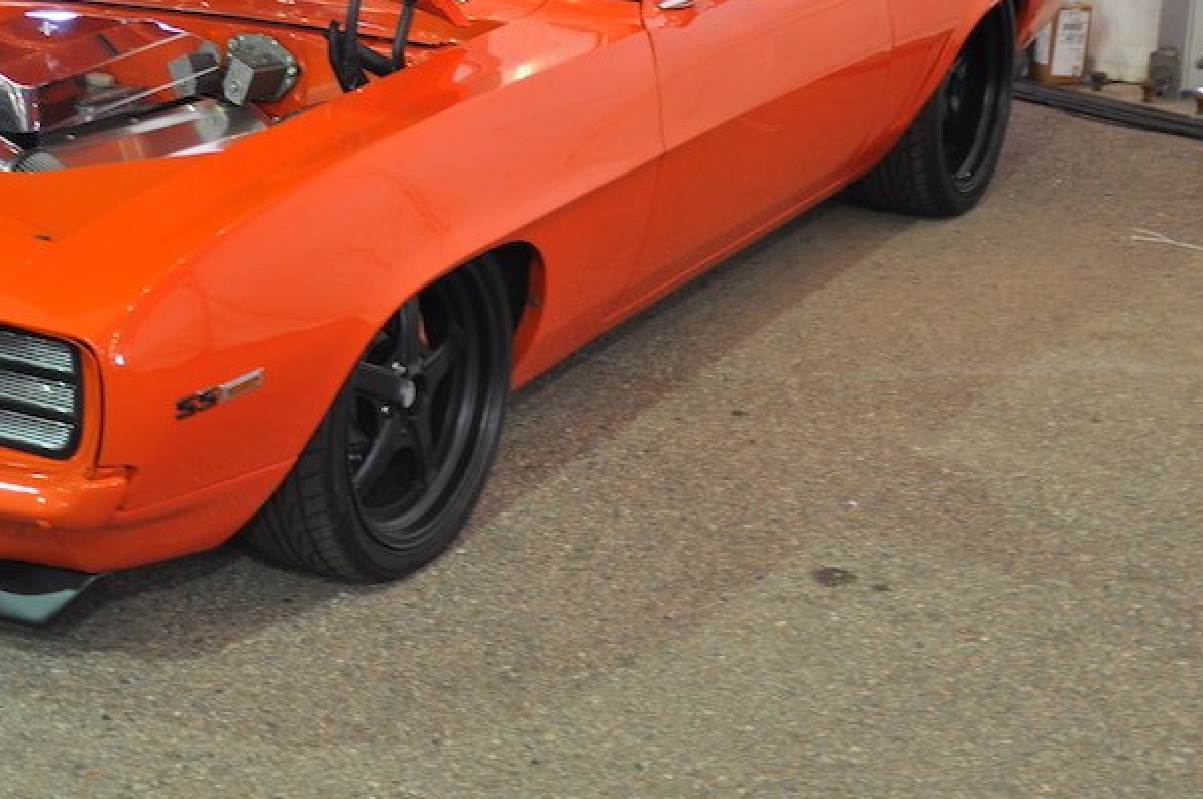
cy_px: 147
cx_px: 375
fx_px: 2236
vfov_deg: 20.0
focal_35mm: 67
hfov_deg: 29.8
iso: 400
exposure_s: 1/25
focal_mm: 26
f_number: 5
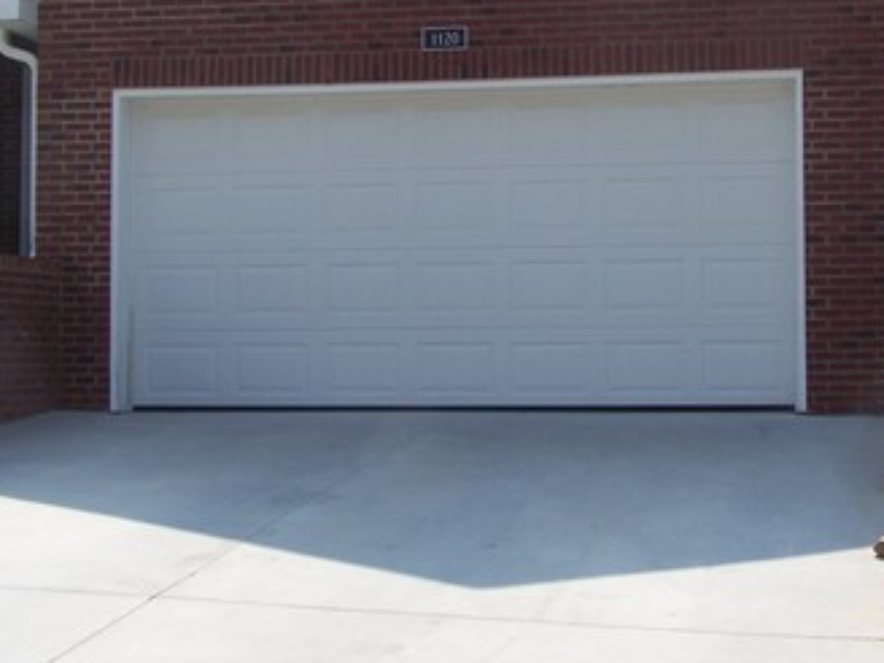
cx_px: 633
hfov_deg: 25.8
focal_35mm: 75
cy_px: 213
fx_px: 1915
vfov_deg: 19.6
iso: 64
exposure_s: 1/500
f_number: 4
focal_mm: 8
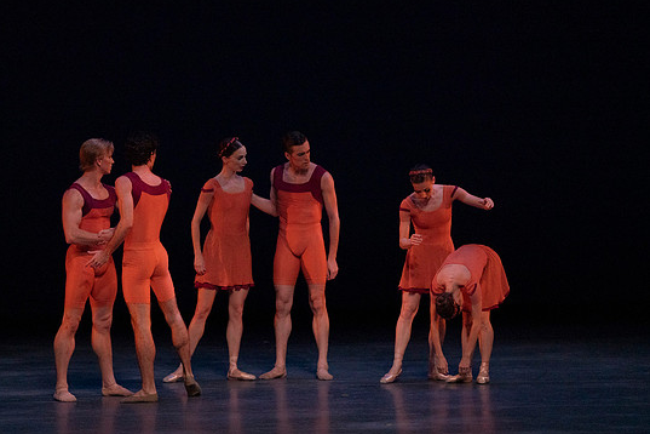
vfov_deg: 4.3
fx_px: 5795
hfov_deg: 6.4
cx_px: 301
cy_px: 219
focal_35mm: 321
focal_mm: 297
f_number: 5.6
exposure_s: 1/400
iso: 12800
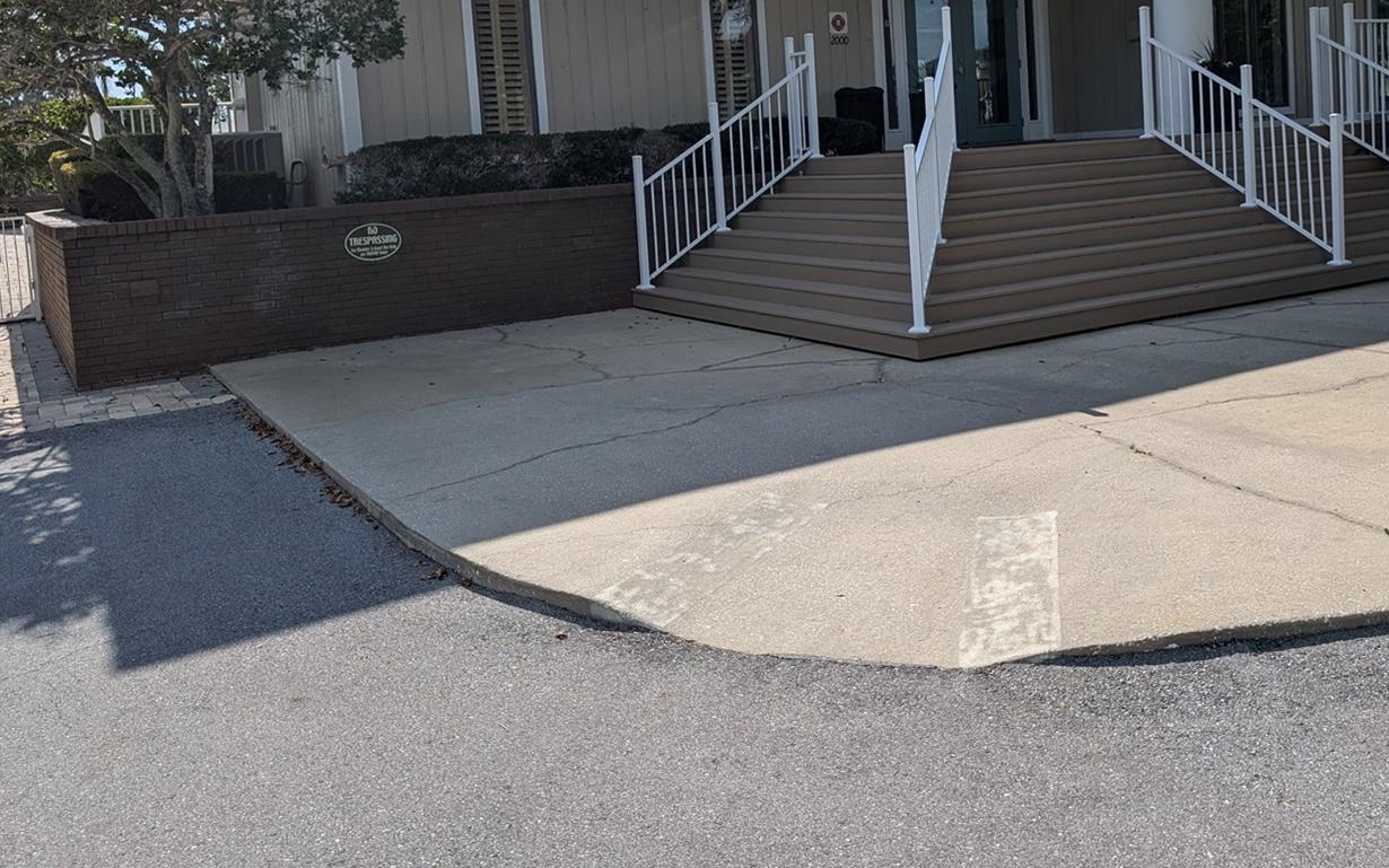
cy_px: 229
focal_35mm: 33
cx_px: 801
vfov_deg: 37.5
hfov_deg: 57.9
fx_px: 1249
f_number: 1.68
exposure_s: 1/1764
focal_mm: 6.9
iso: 19
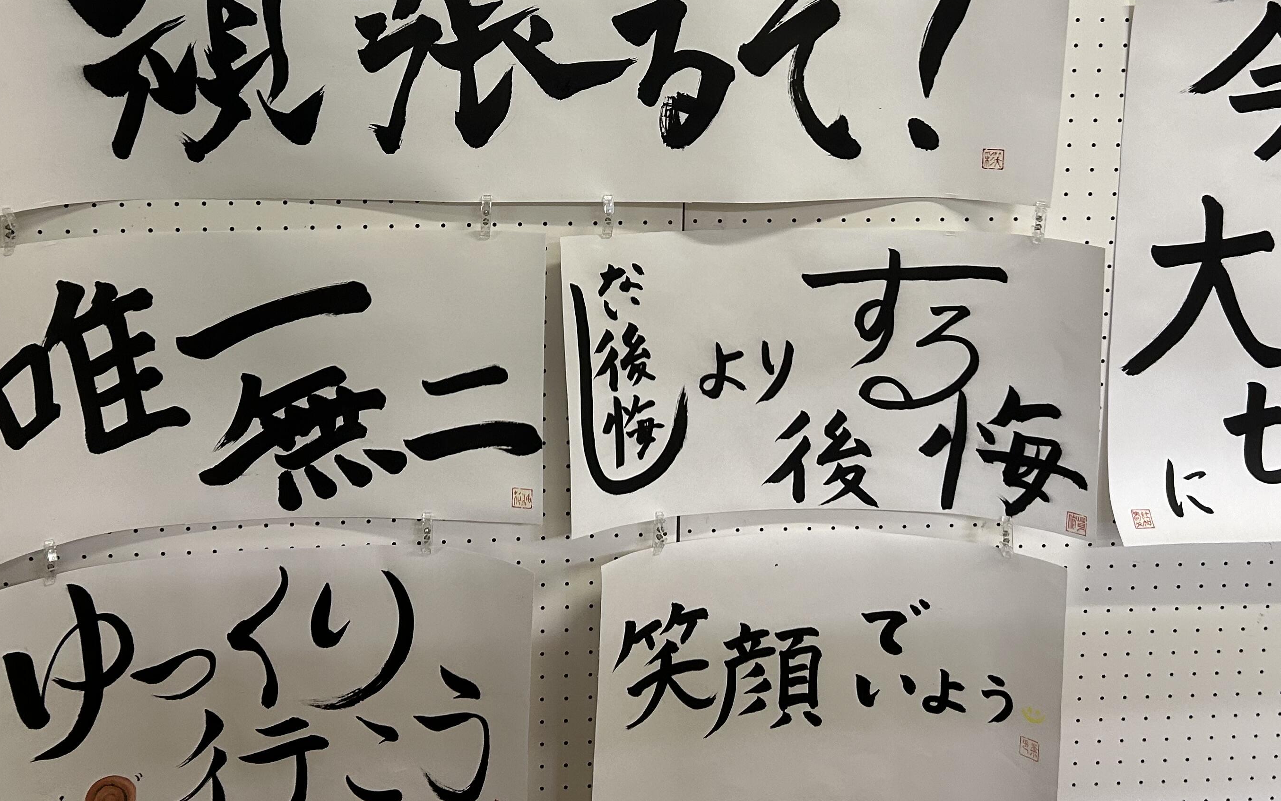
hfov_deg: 48.1
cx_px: 576
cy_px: 156
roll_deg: -0.7
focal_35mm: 41
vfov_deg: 30.5
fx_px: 1431
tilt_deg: -7.7
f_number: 1.5
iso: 125
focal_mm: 5.7
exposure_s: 1/60
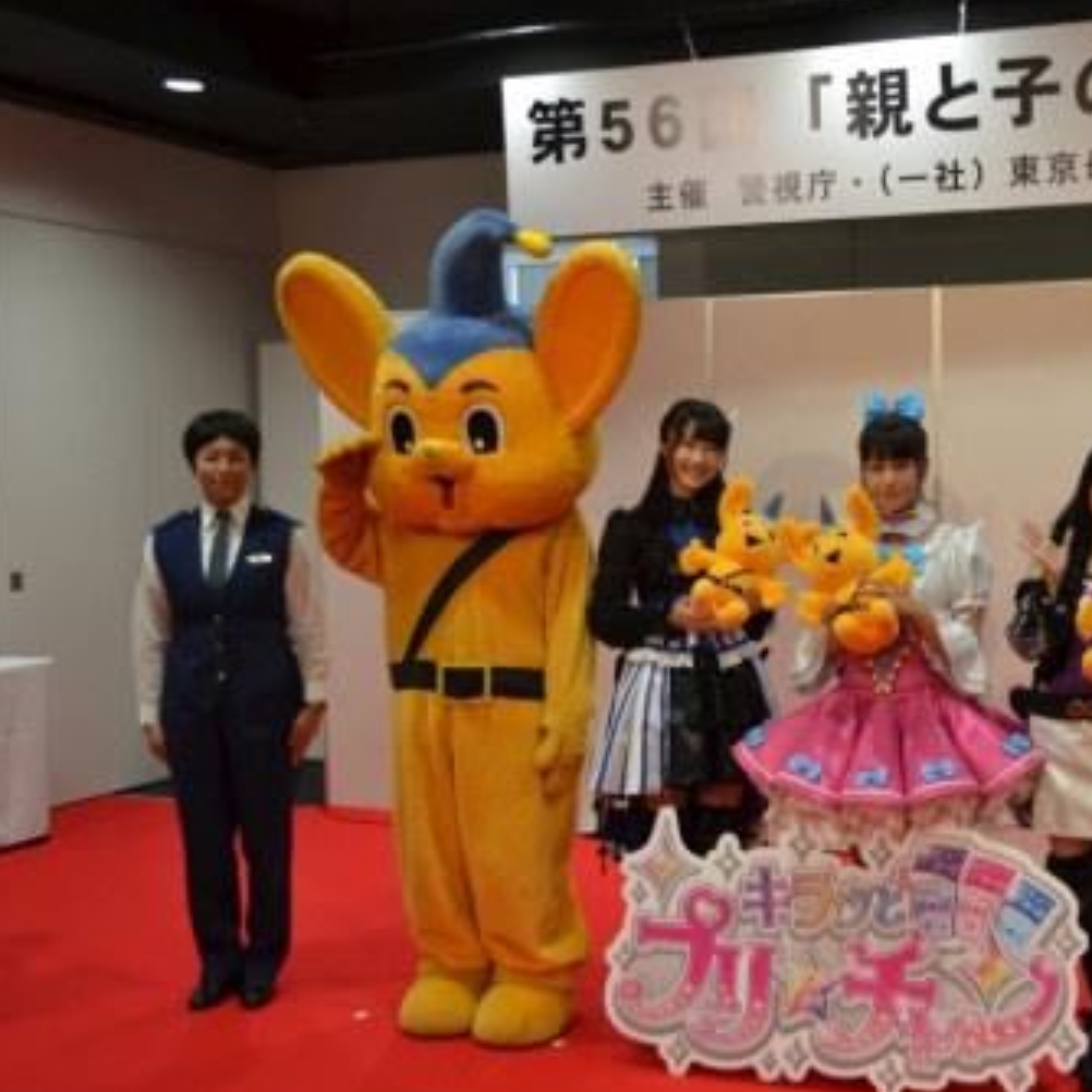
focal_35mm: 43
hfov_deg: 38.2
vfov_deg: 39.2
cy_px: 546
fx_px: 1535
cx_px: 821
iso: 400
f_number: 4.5
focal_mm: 22
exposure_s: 1/80
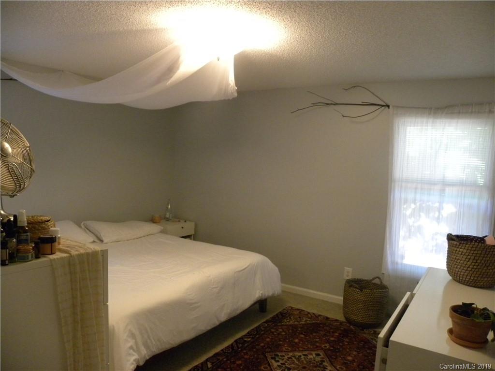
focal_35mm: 26
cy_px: 186
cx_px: 248
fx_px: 372
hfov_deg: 67.3
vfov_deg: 53.1
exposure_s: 1/59.8
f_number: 2.8
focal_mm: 4.6
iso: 400
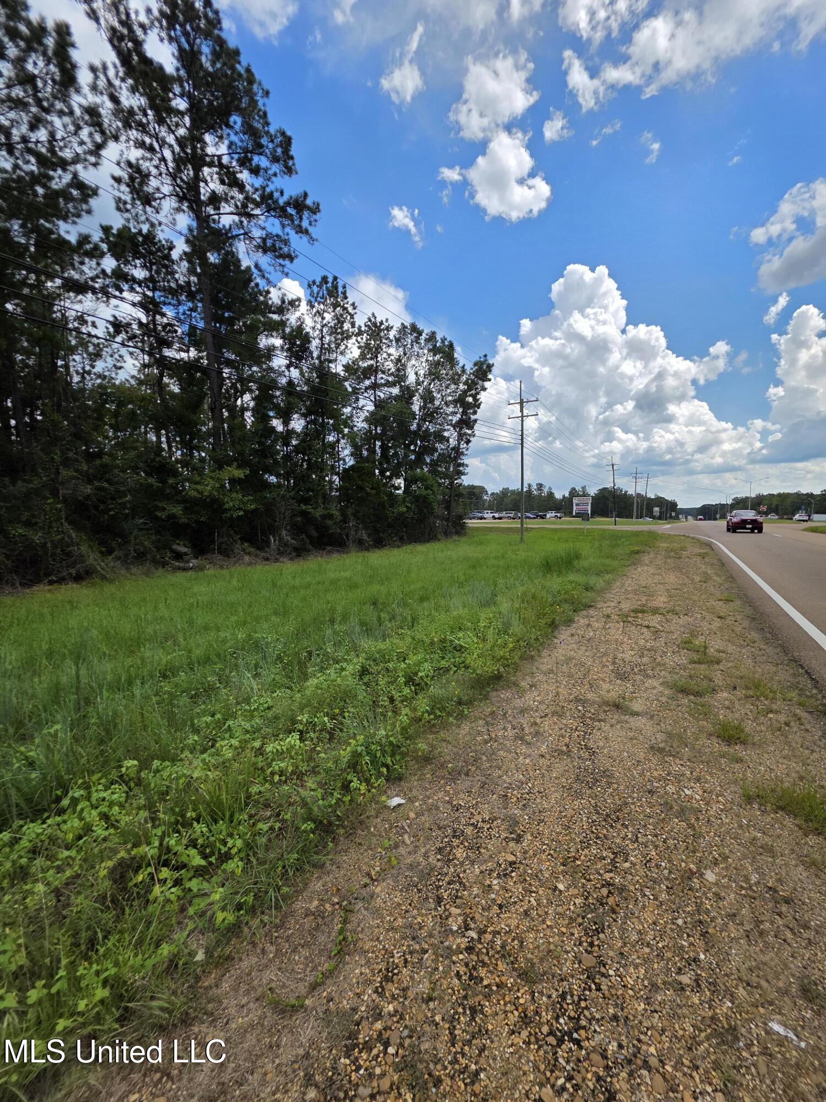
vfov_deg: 106.2
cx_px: 413
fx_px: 414
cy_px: 551
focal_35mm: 13
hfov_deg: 89.9
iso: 40
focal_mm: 2.2
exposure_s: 1/2296
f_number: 1.9
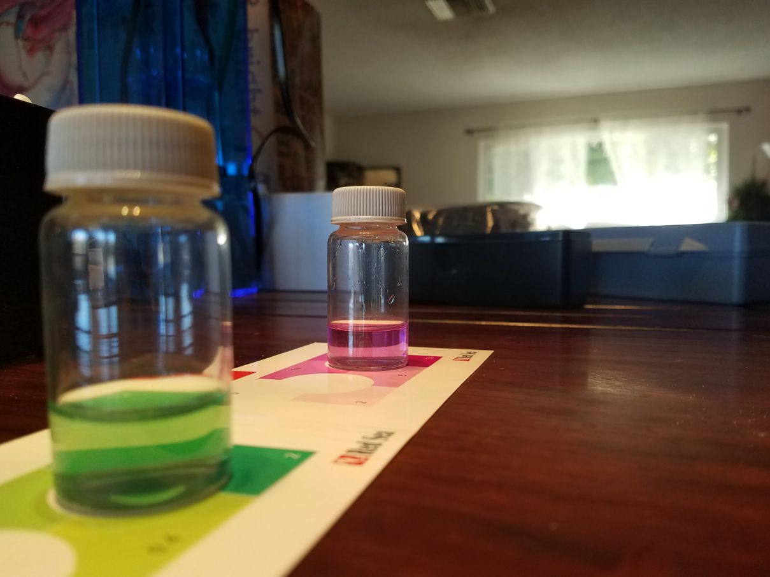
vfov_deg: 53.1
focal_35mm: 26
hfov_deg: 67.3
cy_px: 288
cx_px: 385
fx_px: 578
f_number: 1.7
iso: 80
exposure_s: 1/60
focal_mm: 4.2
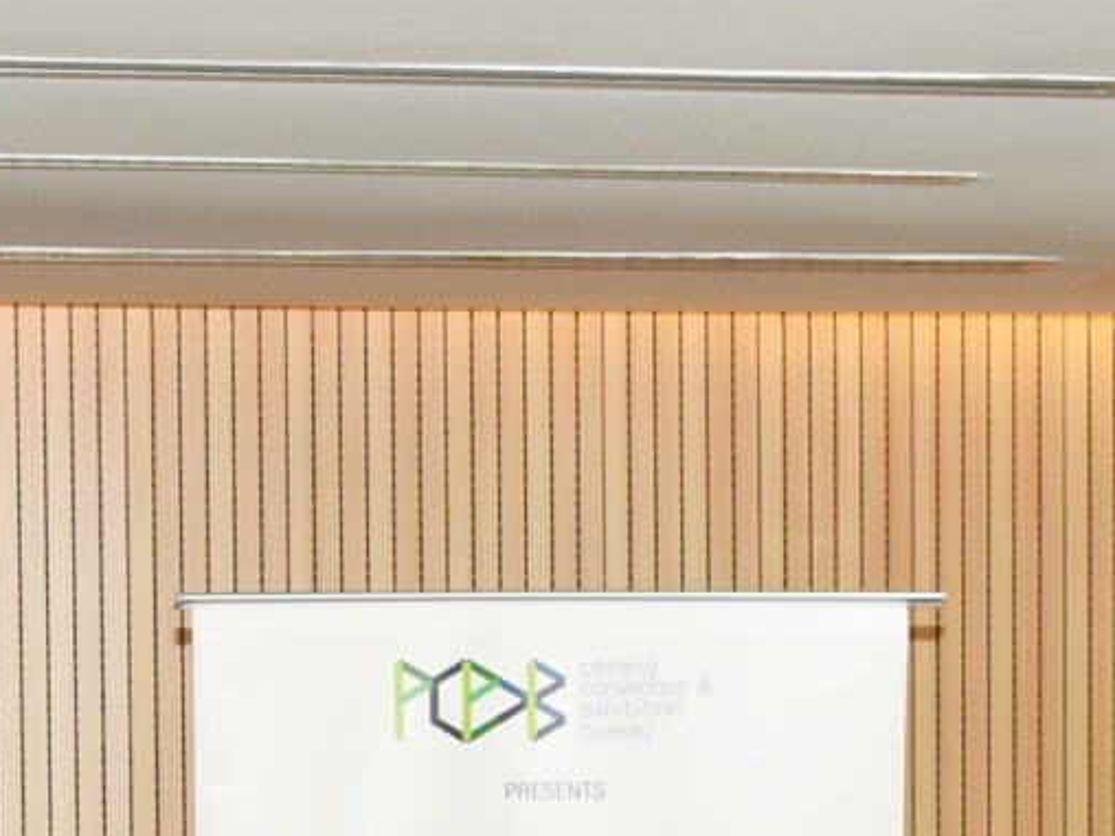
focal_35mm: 160
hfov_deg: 12.3
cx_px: 538
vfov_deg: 9.1
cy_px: 1114
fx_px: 5154
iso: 800
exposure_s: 1/160
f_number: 3.5
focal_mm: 22
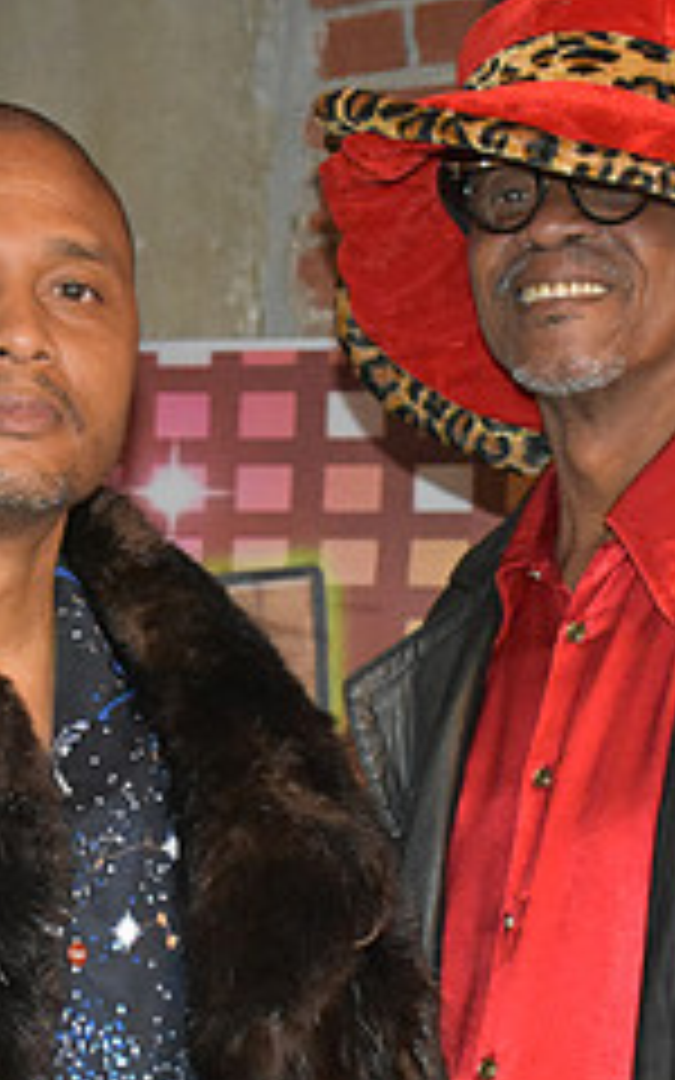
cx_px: 256
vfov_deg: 16.1
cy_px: 722
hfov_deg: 10.1
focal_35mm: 129
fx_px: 3804
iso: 6400
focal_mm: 35
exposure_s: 1/60
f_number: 4.5
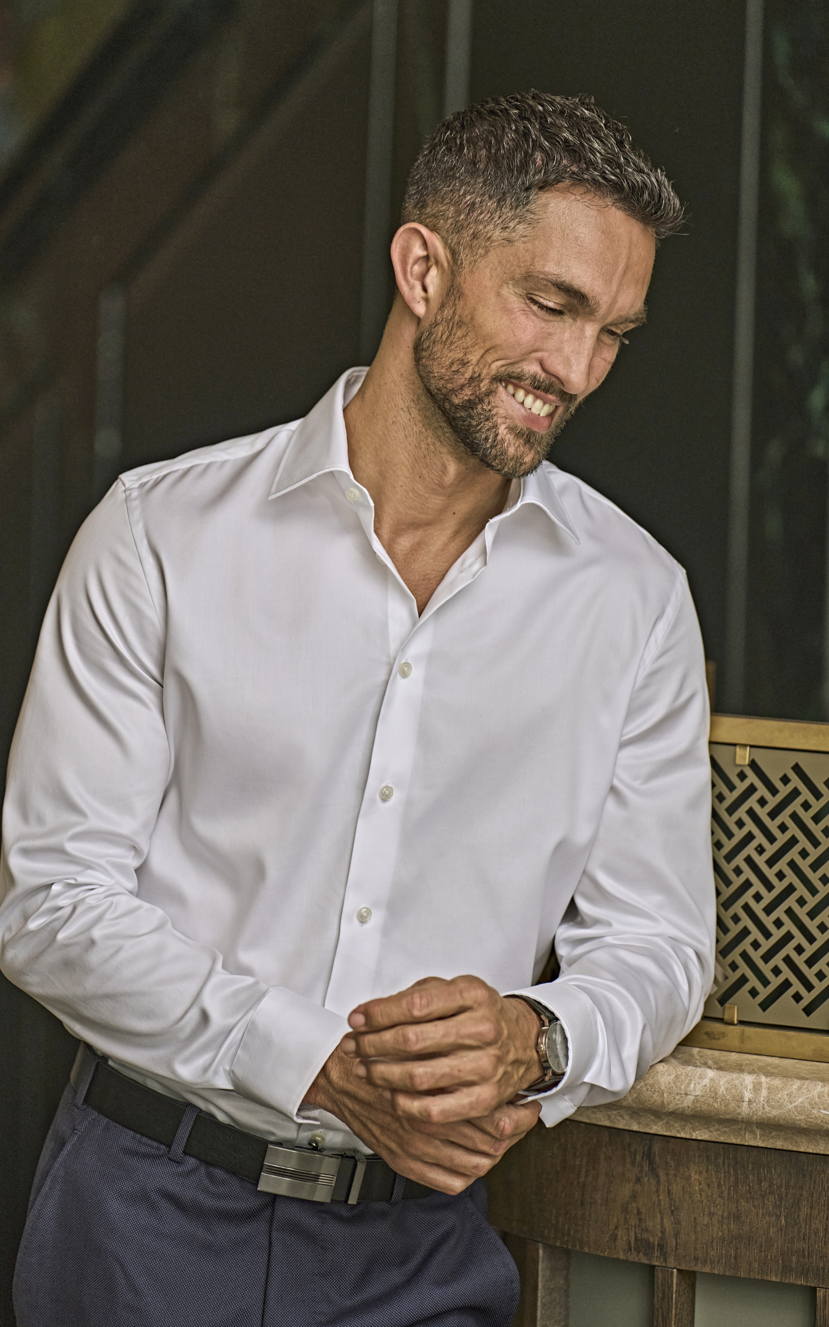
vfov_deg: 13.4
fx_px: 5639
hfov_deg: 8.4
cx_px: 406
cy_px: 631
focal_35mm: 156
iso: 1000
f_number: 2.8
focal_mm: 139
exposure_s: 1/200
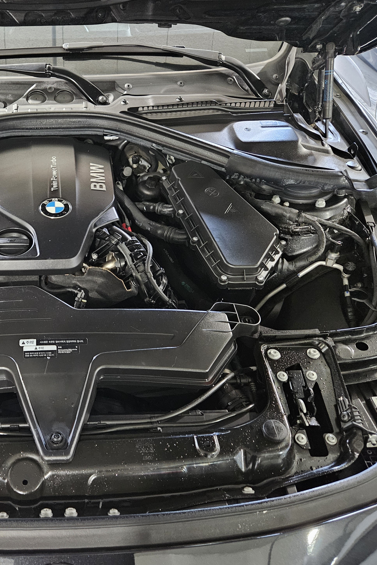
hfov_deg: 37.9
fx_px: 518
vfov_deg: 57.2
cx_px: 56
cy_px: 283
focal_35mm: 33
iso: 800
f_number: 1.8
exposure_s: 1/24
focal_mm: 5.4
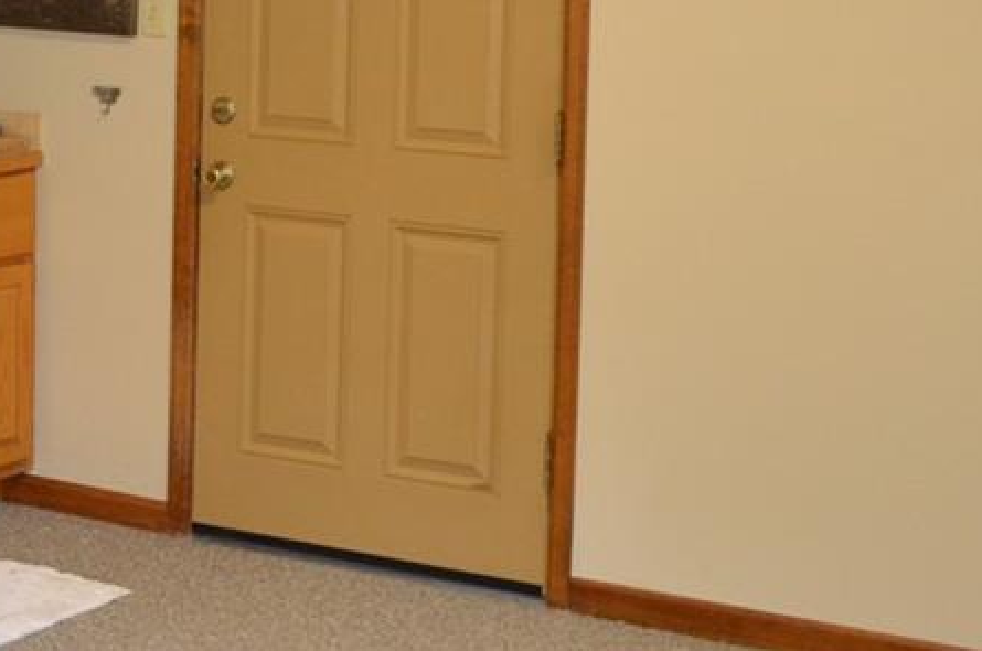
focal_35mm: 97
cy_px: -50
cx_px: -99
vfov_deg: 13.8
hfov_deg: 20.1
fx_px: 2641
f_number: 3.5
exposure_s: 1/60
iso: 560
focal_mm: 18
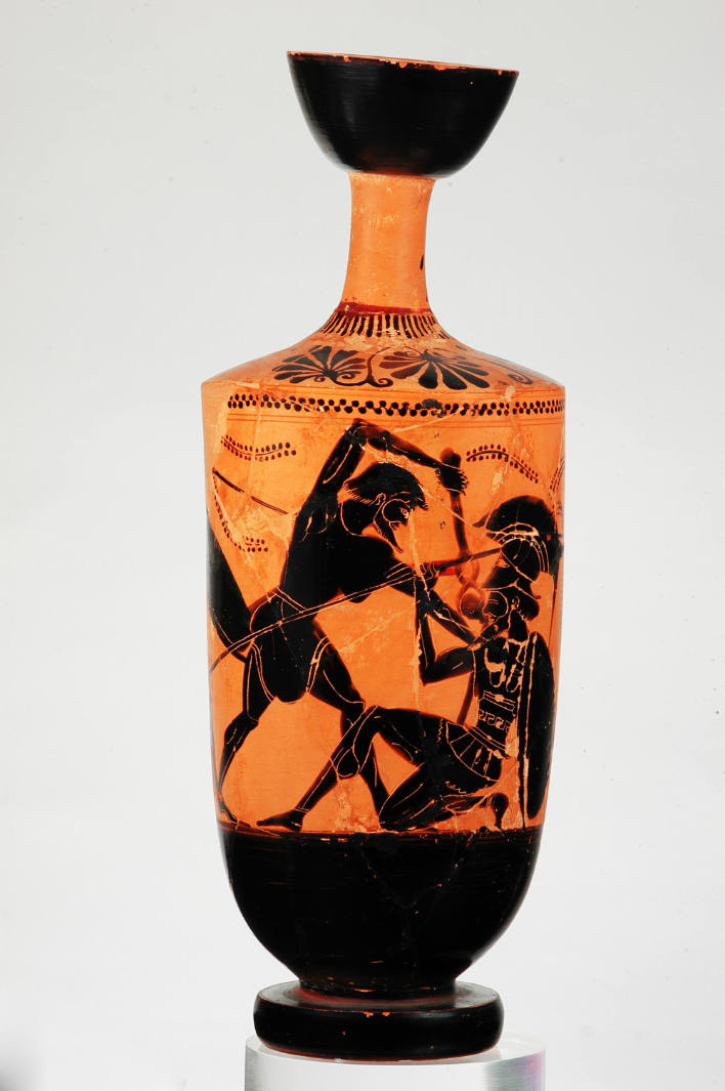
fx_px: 4767
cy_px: 546
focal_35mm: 158
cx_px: 362
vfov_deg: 13.1
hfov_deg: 8.7
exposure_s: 1/125
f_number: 14
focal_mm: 105
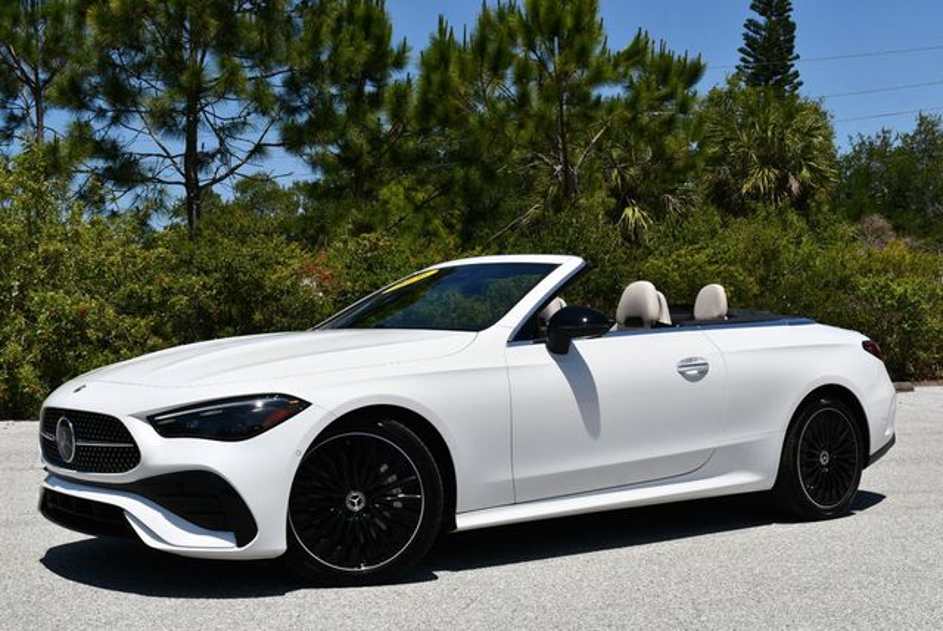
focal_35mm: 48
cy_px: 316
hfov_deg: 41.1
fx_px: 1258
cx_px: 472
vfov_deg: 28.1
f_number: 9
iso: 100
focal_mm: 24
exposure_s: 1/320
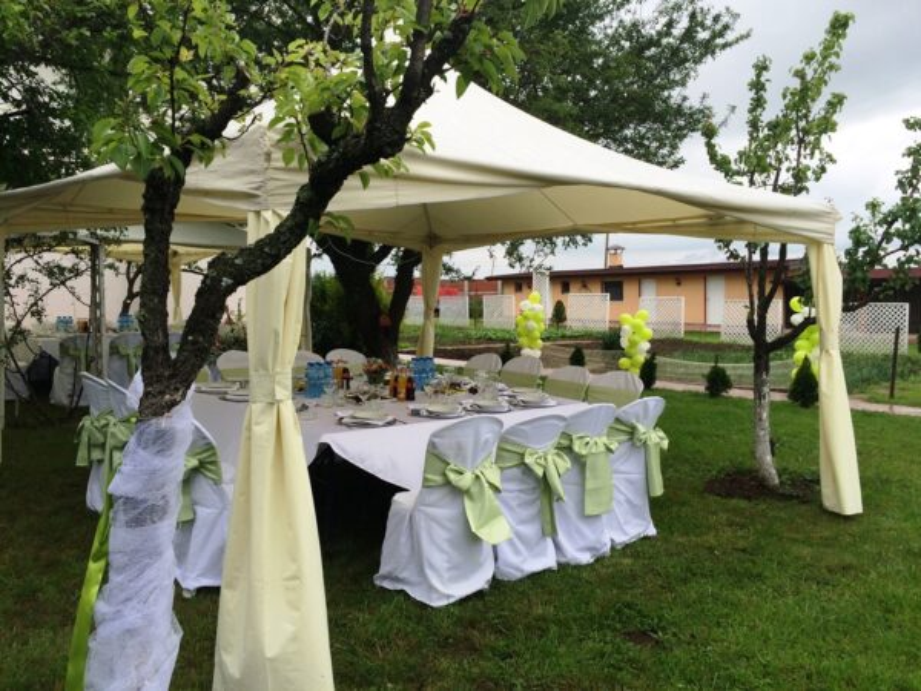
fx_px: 772
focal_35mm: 29
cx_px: 460
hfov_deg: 61.7
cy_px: 346
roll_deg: +2.0
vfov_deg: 48.2
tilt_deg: -3.1
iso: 32
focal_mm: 4.15
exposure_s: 1/604
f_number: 2.2
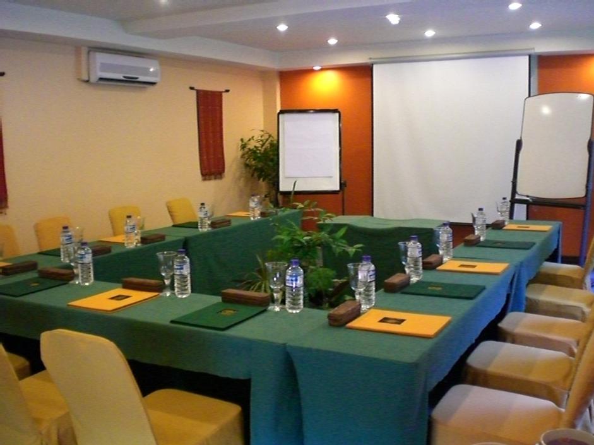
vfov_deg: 37.7
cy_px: 222
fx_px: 652
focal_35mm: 38
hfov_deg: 49.0
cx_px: 297
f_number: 3.1
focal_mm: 6.3
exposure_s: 1/50
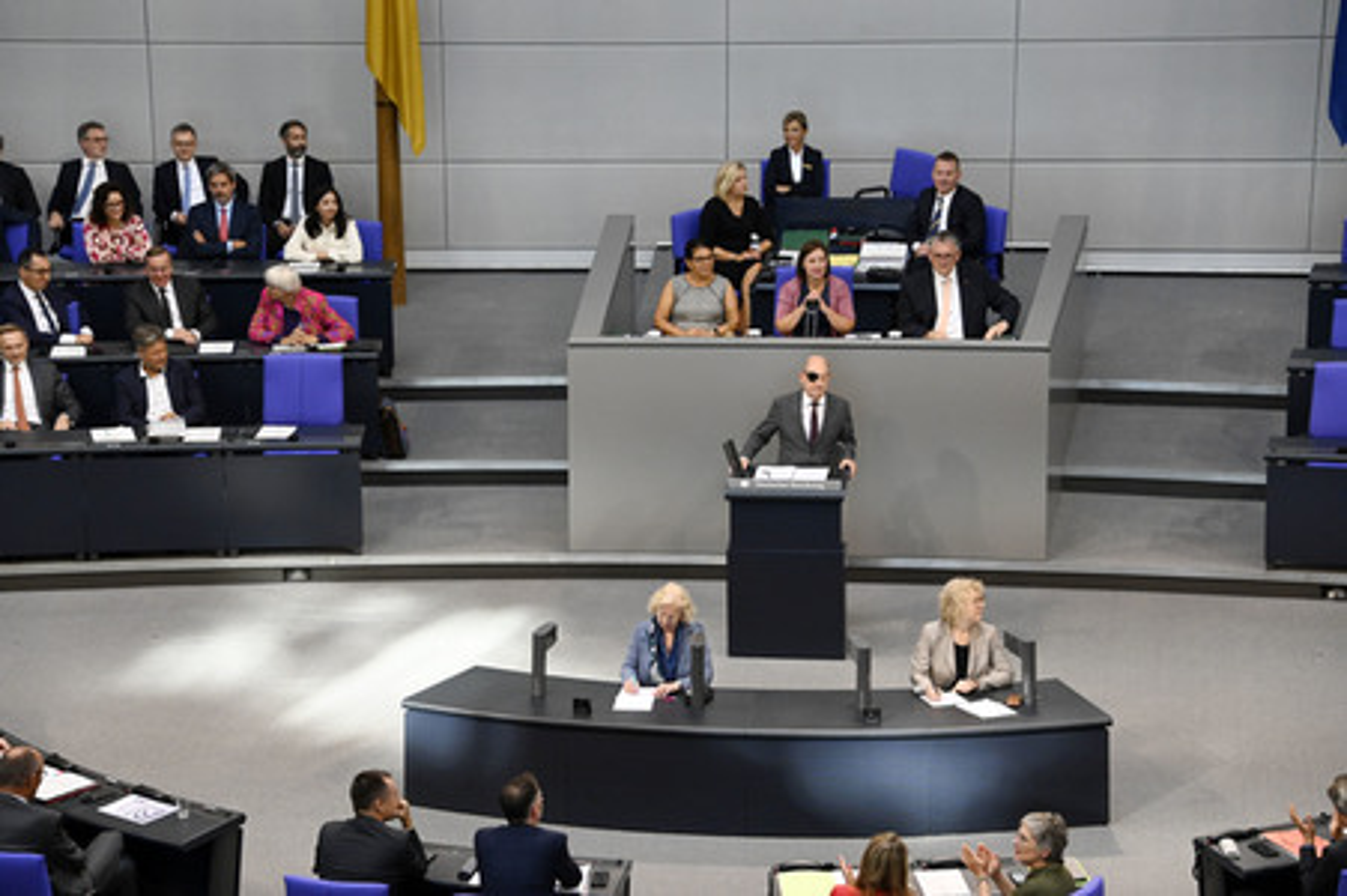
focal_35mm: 116
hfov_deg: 17.7
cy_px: 448
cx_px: 674
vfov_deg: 11.8
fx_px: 4337
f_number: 5.6
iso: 5000
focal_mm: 116
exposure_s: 1/250
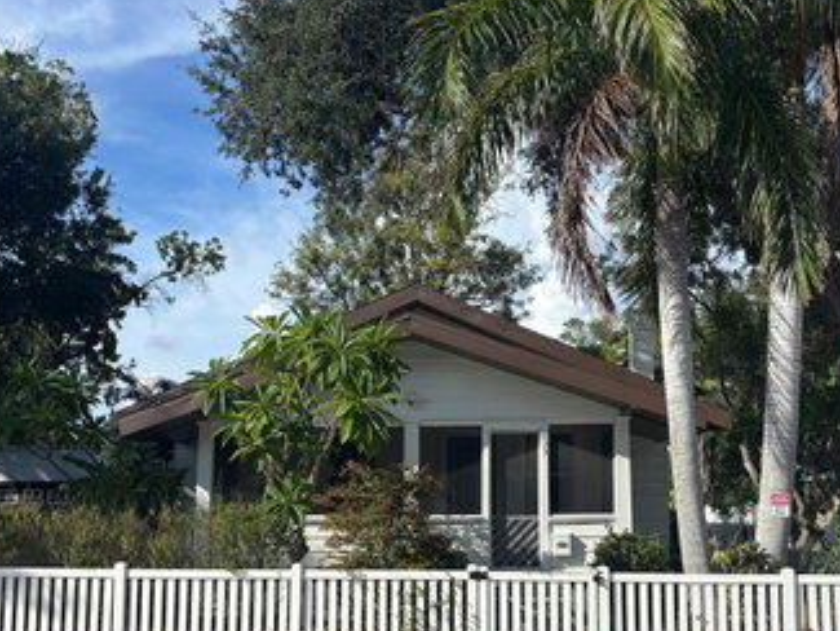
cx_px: 416
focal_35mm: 41
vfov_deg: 34.5
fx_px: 995
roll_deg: +0.1
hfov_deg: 45.8
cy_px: 460
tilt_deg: +3.1
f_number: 1.6
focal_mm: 5.96
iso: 50
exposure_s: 1/4255
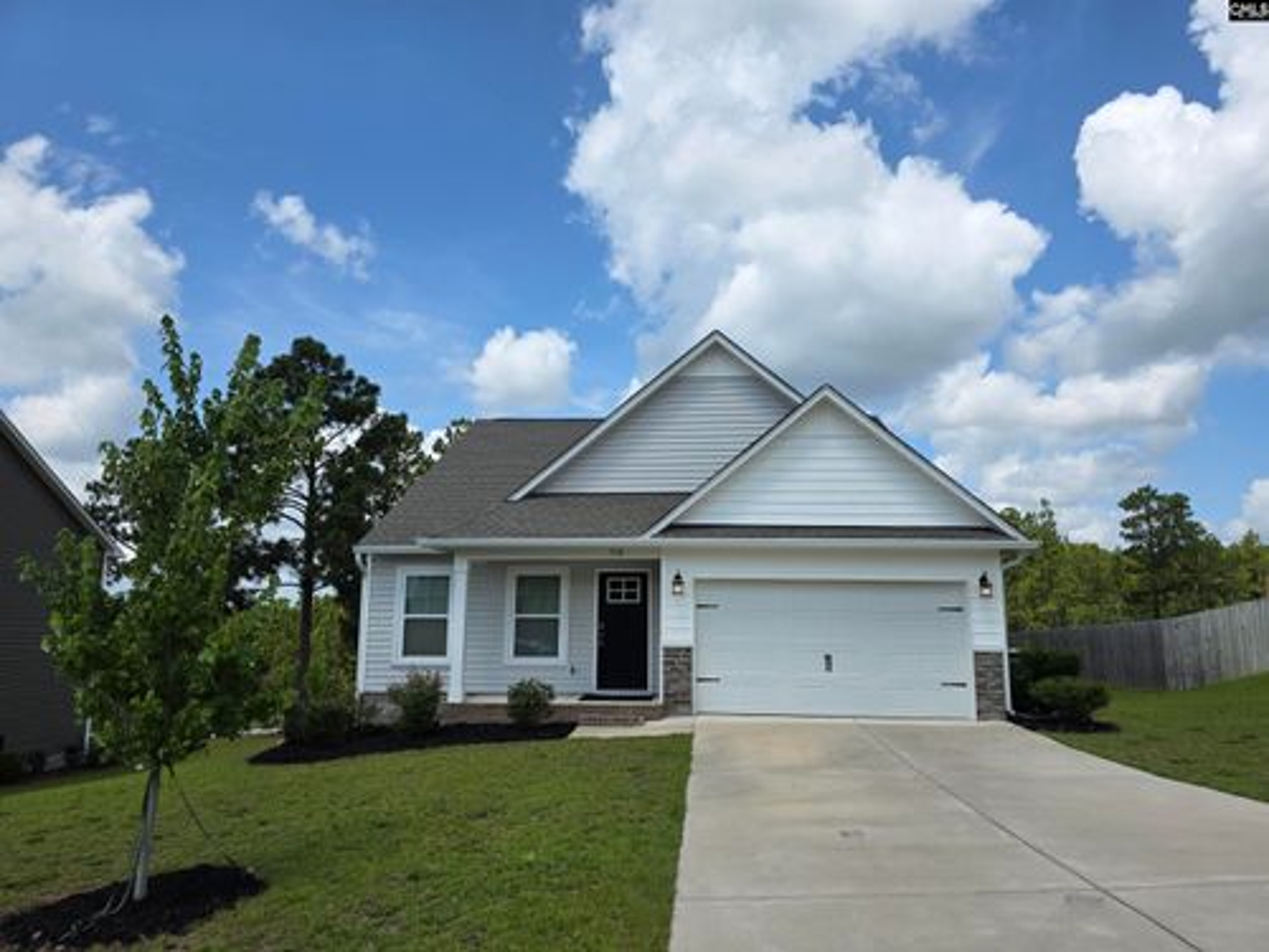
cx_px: 634
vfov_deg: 58.9
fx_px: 843
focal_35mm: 23
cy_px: 476
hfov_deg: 73.9
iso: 80
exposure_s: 1/7333
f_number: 1.7
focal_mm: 6.3
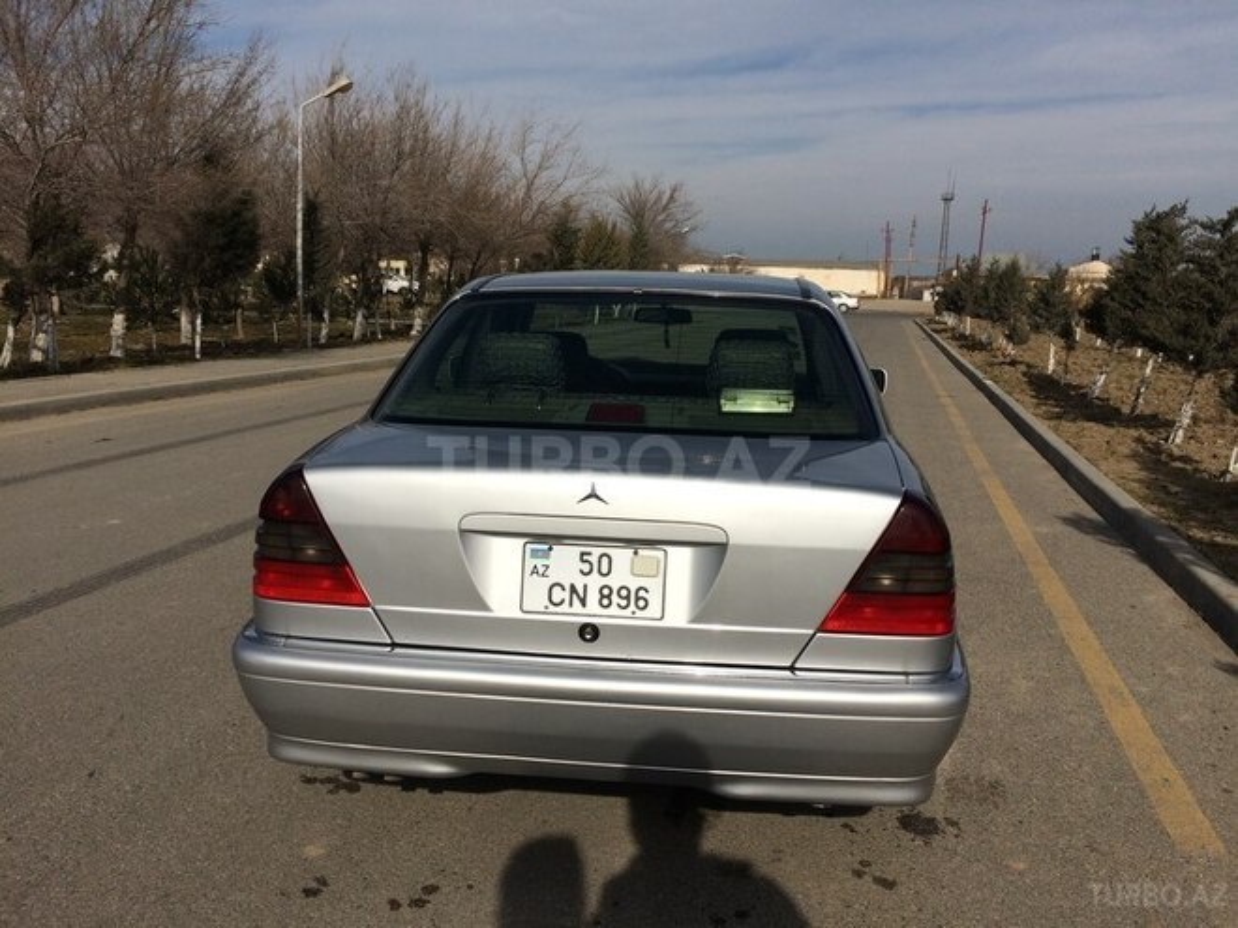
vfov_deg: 48.2
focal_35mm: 29
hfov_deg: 61.7
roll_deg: -1.0
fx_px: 1037
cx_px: 619
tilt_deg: -11.1
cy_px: 464
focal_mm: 4.15
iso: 40
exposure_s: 1/6849
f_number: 2.2
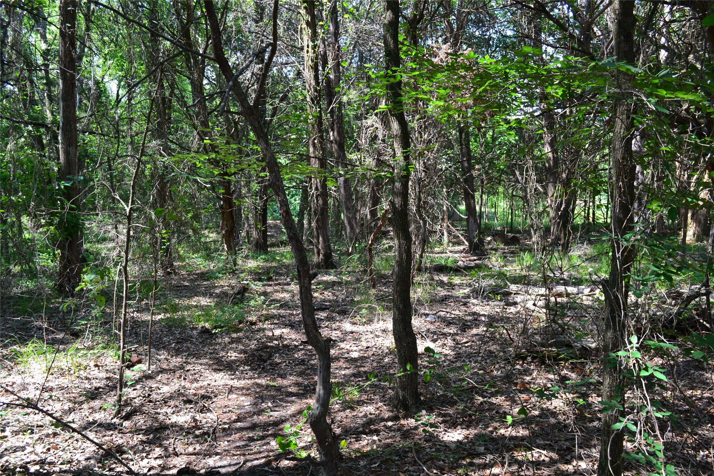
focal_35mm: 33
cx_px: 357
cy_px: 238
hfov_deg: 57.2
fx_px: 654
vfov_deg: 40.0
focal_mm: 22
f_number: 8
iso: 400
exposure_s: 1/60
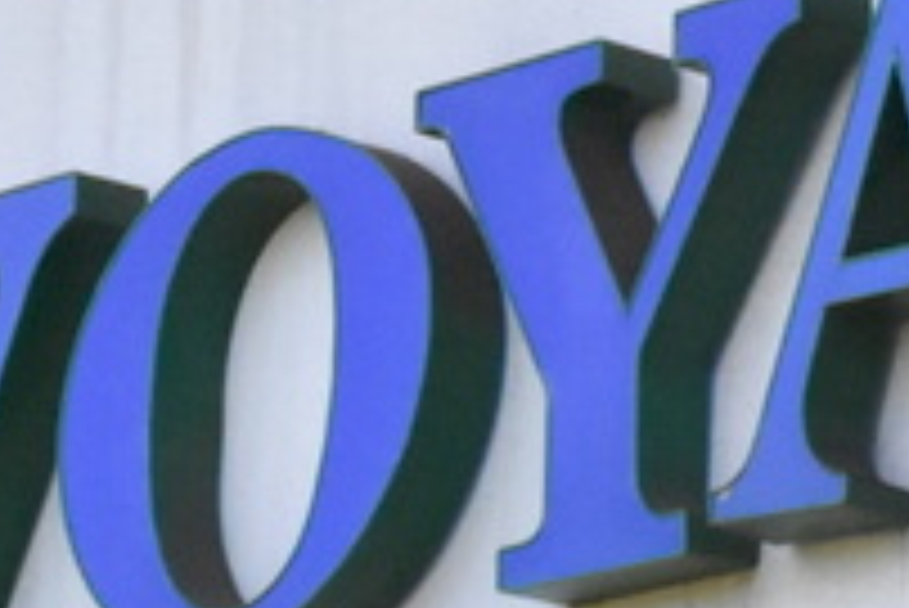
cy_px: 498
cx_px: 778
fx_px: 11547
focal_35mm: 457
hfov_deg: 4.5
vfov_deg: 3.0
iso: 4000
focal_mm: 60
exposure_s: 1/1000
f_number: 16
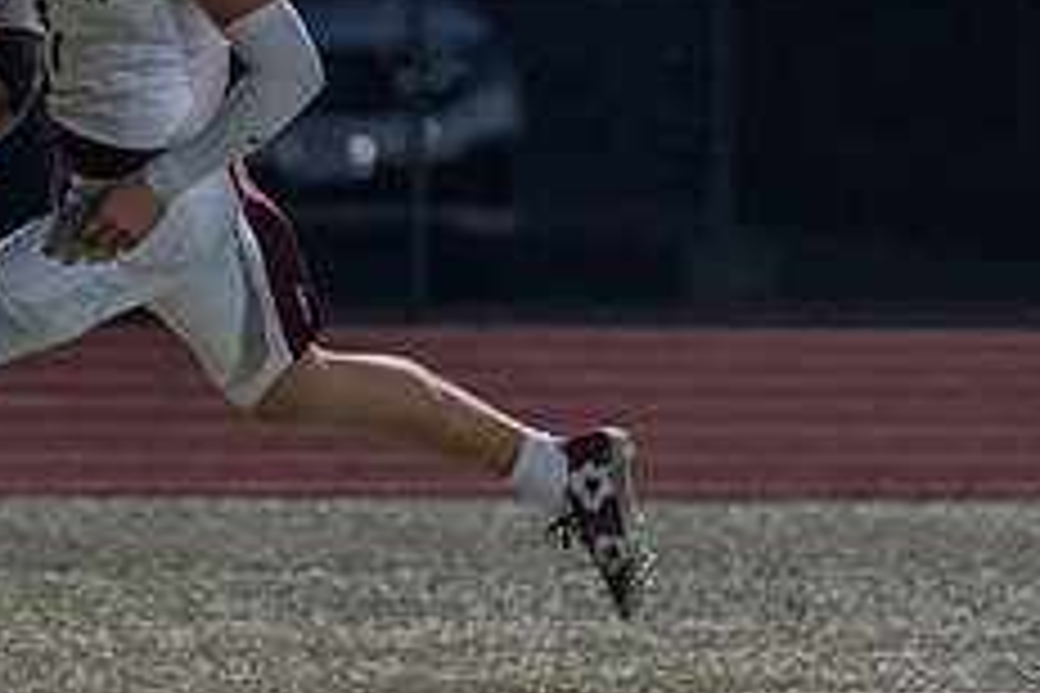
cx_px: 5
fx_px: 17679
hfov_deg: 3.4
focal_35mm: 612
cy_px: 82
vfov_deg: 2.2
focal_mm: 200
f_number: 2.8
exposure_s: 1/1000
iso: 2000
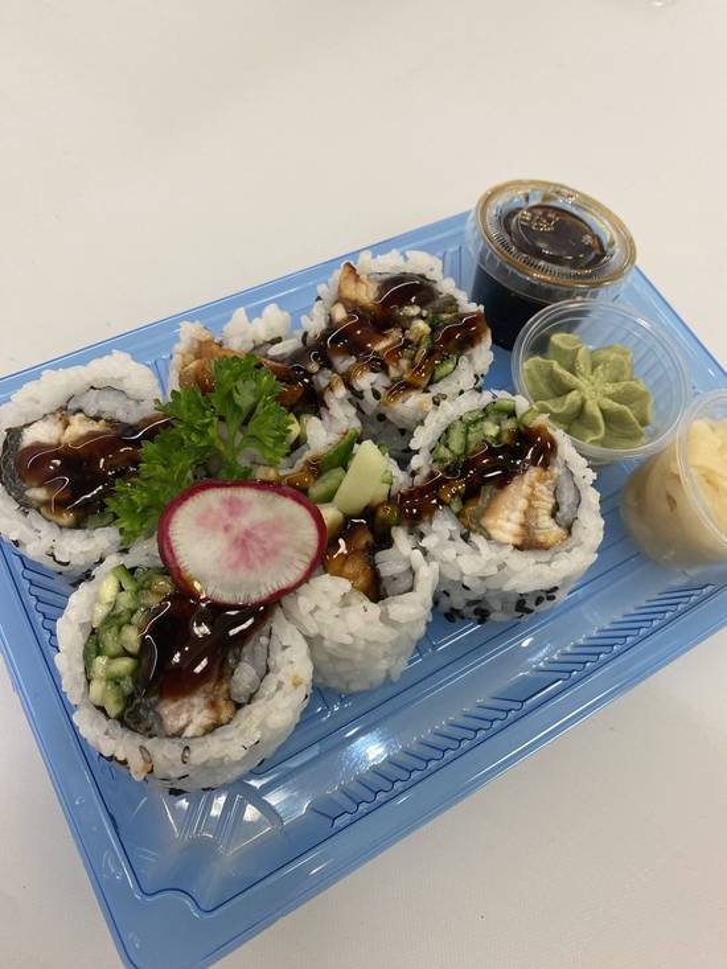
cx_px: 364
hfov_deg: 53.1
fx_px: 728
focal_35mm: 26
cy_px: 484
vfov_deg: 67.3
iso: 80
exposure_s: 1/120
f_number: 1.8
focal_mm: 4.25
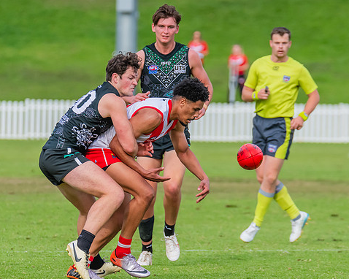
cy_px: 142
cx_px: 130
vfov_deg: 2.5
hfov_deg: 3.2
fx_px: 6339
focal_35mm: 614
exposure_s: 1/1600
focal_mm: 310
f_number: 6.3
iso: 800
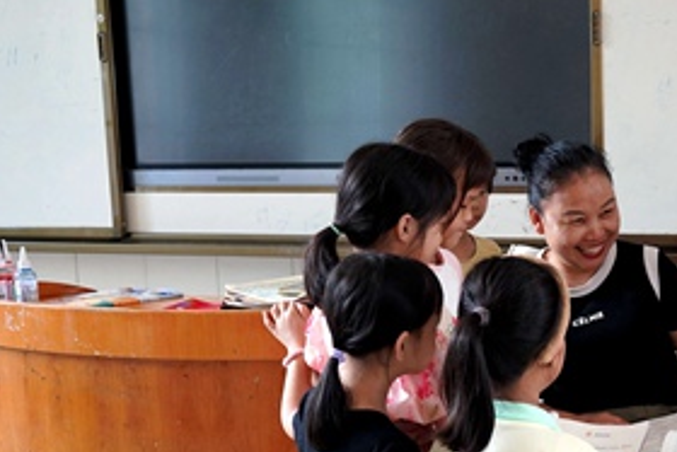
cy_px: 379
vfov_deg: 18.0
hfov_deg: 25.9
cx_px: 646
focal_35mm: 75
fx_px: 1411
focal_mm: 35
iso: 1600
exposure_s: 1/160
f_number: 4
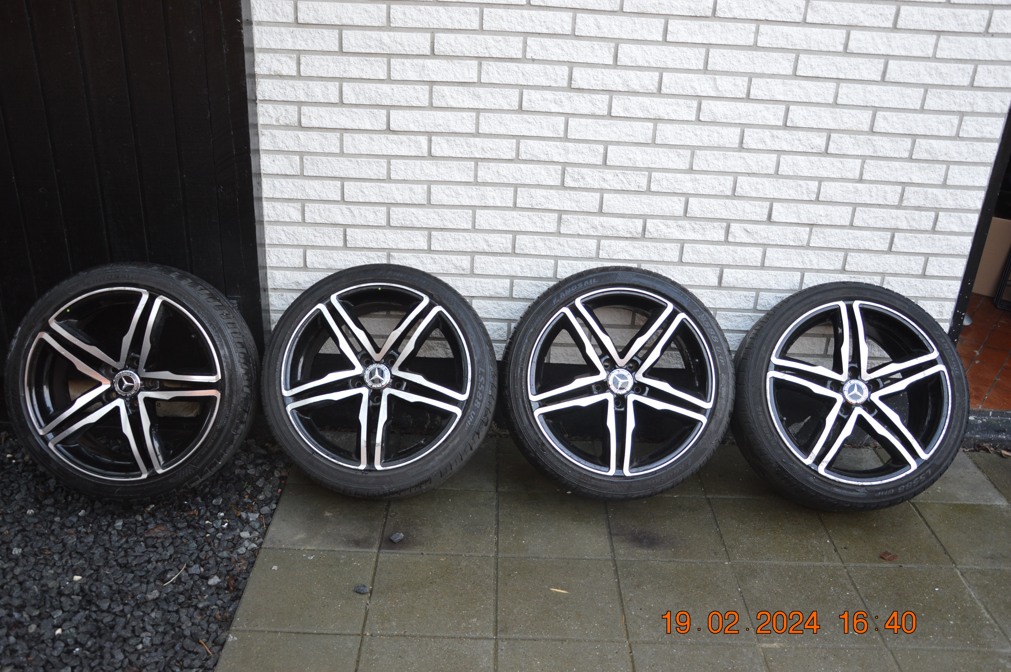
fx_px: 926
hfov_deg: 57.3
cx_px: 506
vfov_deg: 39.9
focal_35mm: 33
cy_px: 336
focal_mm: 22
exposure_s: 1/80
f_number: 4.5
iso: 400
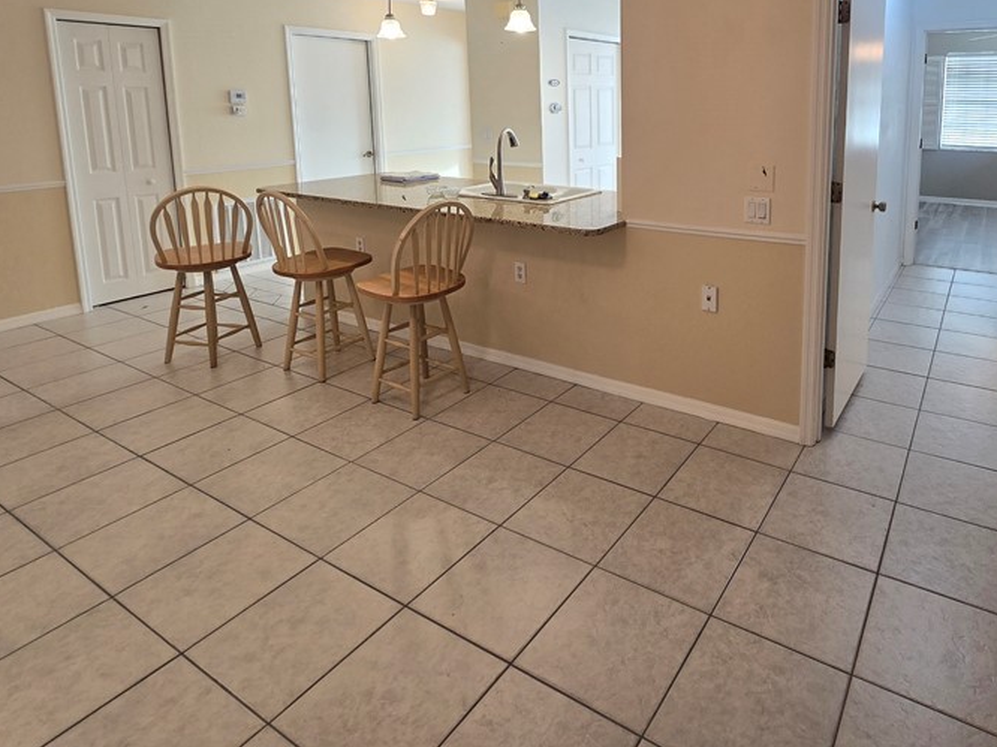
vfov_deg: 62.6
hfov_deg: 79.4
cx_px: 654
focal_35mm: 20
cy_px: 198
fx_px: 576
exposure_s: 1/60
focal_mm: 2.2
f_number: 2.2
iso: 125
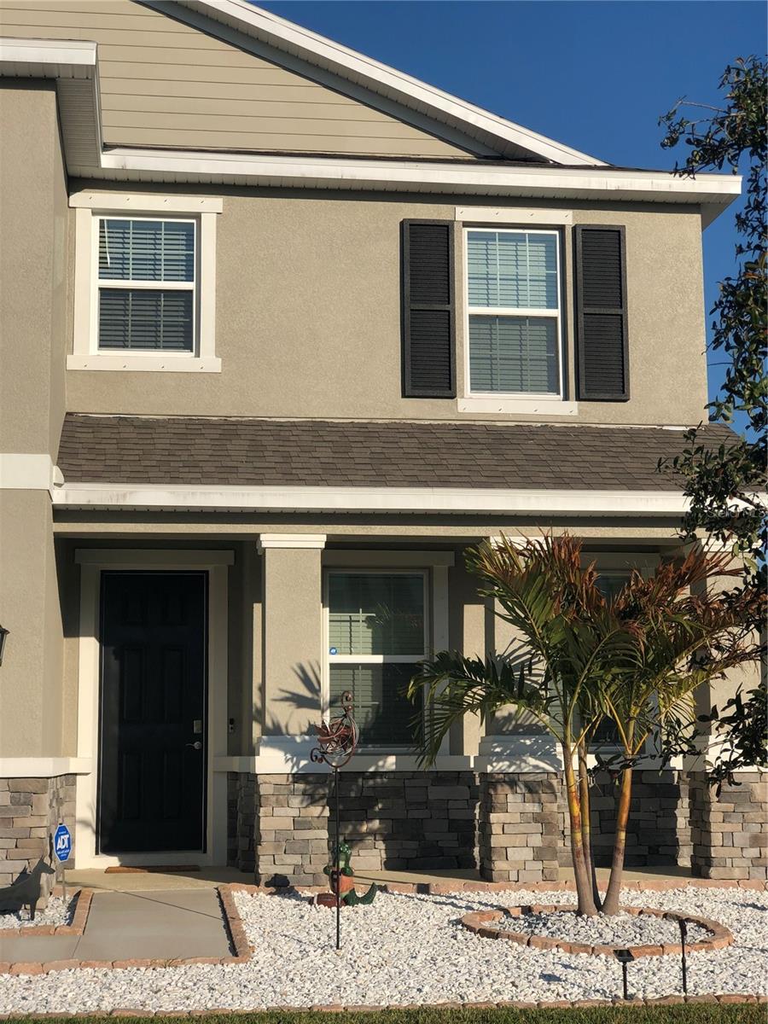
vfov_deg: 33.8
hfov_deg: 25.7
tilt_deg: +5.9
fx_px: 1686
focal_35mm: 57
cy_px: 512
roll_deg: -0.8
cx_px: 384
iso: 20
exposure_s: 1/979
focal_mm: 6.6
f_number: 2.8
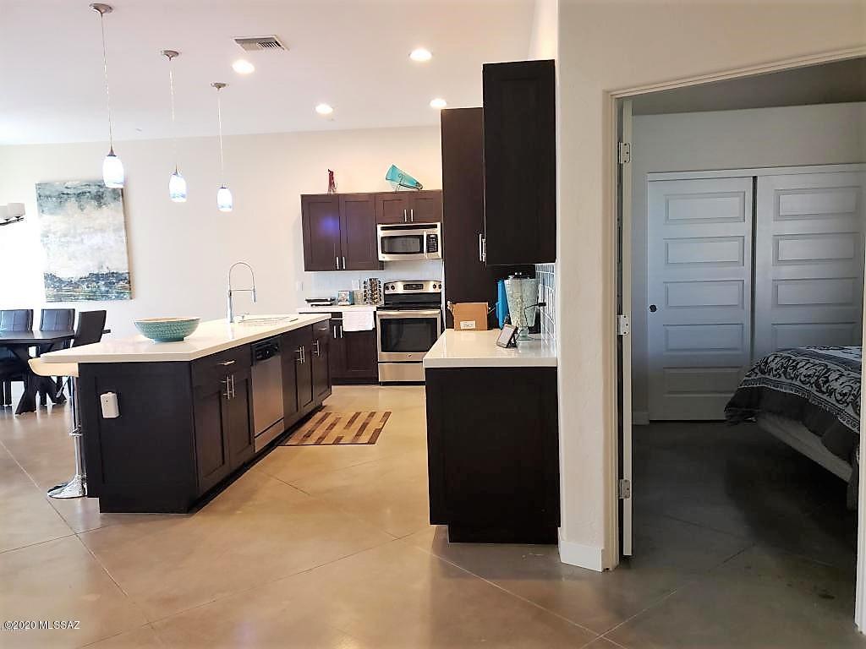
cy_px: 324
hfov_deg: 67.3
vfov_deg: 53.1
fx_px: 650
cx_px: 433
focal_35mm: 26
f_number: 1.5
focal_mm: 4.3
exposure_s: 1/30
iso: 250
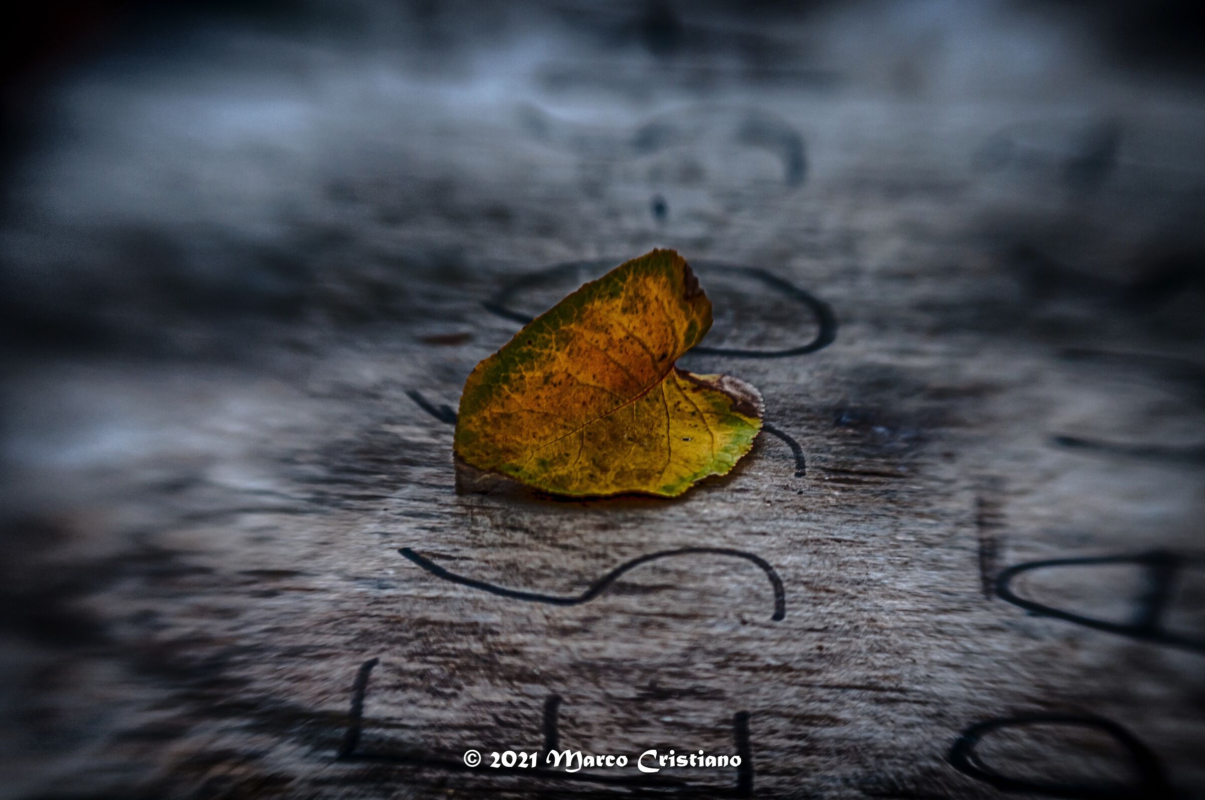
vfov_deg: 8.7
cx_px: 602
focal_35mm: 158
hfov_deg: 13.1
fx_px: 5265
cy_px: 400
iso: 250
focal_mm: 105
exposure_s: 1/40
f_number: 2.8
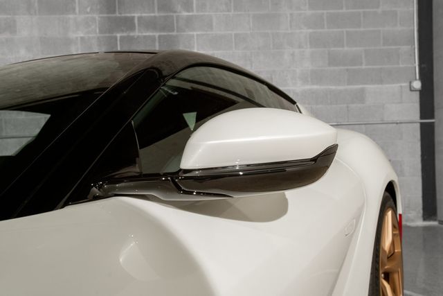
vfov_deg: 40.0
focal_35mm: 33
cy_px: 148
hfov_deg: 57.2
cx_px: 222
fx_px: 406
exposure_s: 1/160
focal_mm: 33
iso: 640
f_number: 8
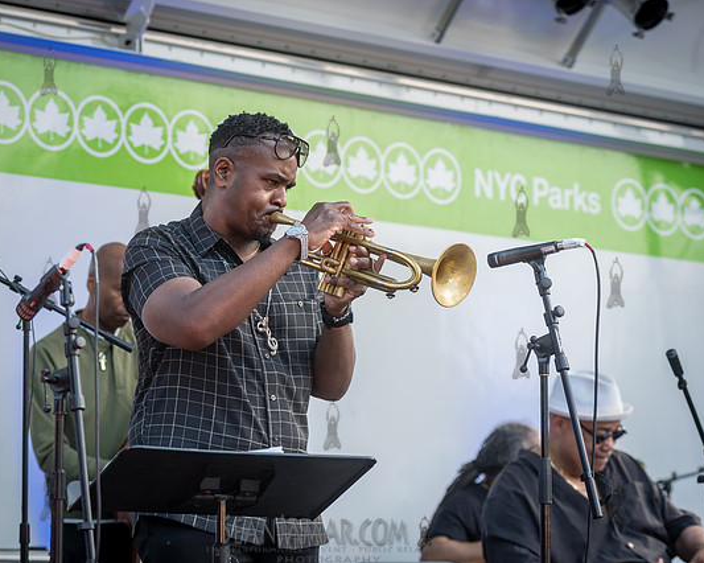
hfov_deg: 16.7
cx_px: 290
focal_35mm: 115
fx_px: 2395
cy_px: 282
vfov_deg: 13.4
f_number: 4.5
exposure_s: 1/320
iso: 500
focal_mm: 100
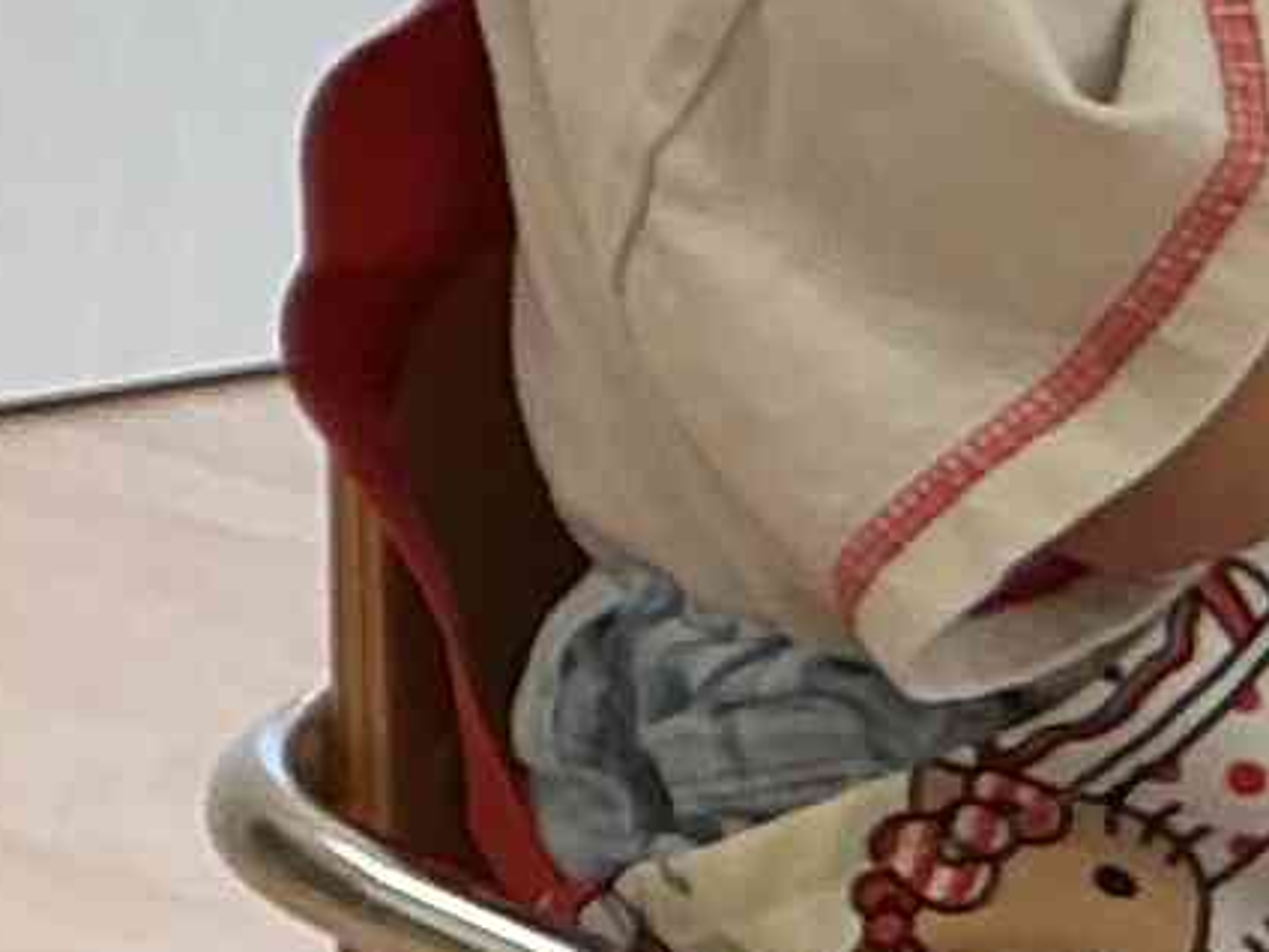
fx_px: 7515
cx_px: -2619
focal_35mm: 205
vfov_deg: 7.2
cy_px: 150
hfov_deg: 8.1
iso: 40
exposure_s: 1/120
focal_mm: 3
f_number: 1.8
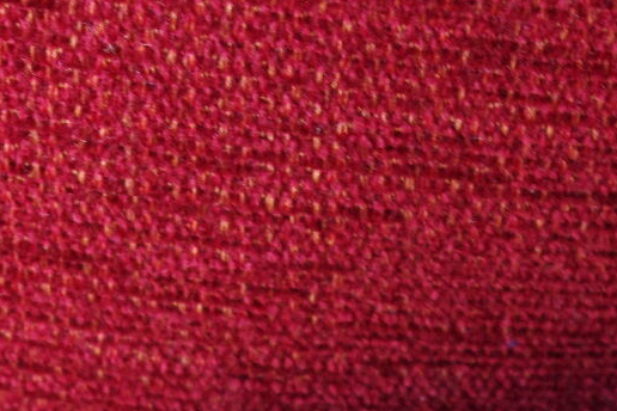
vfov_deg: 7.0
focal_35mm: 191
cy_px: 682
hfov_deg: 10.8
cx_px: 185
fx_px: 3273
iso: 800
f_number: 8
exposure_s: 1/25
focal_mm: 37.5
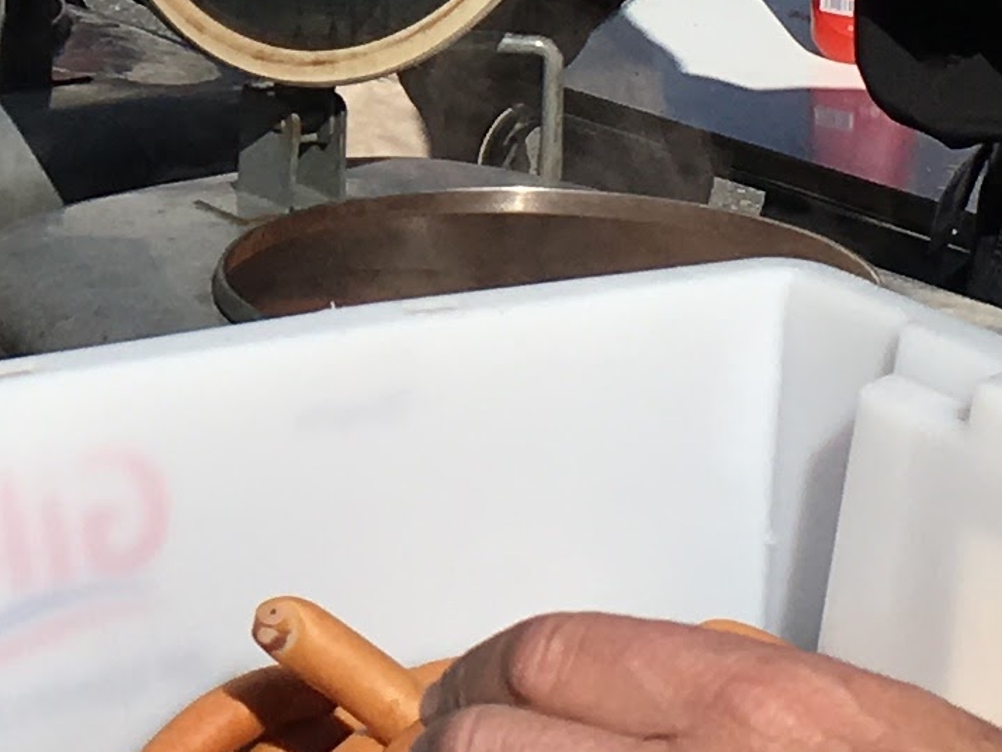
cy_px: -277
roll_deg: -1.7
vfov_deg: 8.9
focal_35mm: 164
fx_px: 4748
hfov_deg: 11.8
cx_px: -205
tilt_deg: -12.3
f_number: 2.2
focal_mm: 4.15
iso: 25
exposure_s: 1/3663
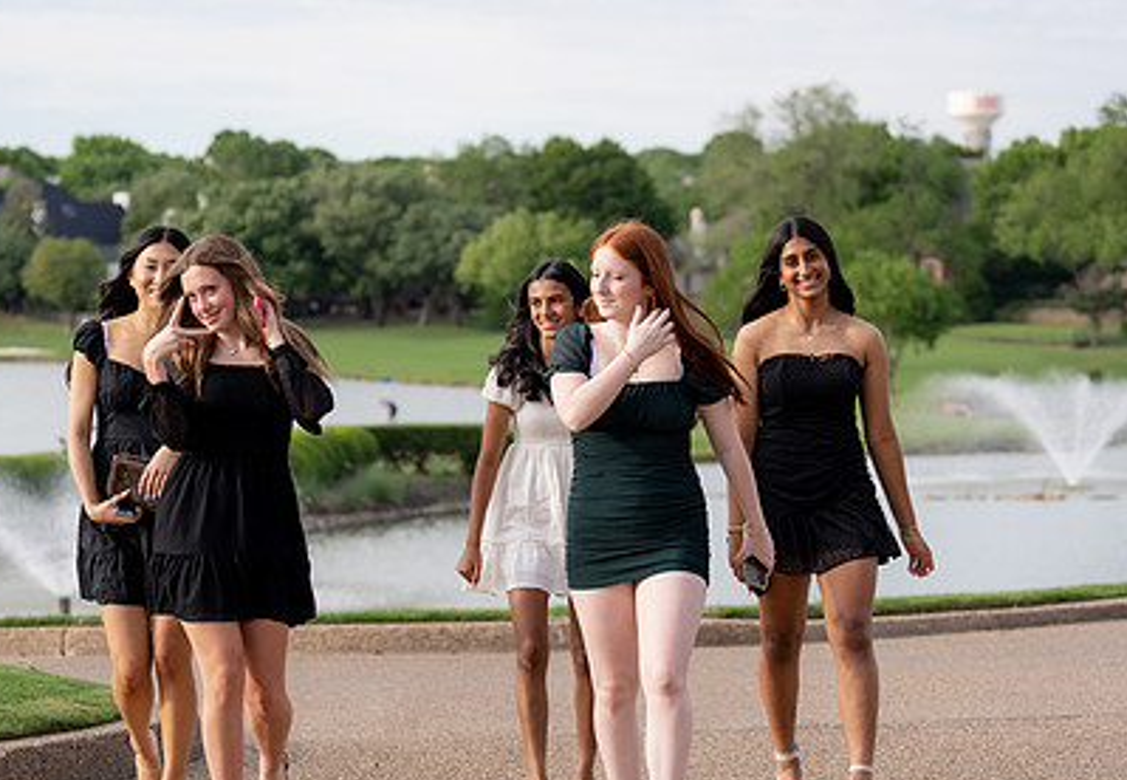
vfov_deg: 13.2
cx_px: 551
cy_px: 564
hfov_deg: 19.1
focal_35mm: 106
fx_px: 3357
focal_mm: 70
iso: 100
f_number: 2.8
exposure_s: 1/1000
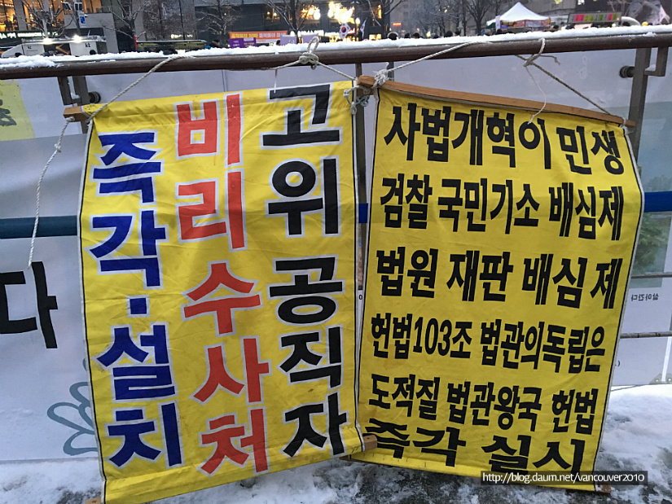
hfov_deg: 61.7
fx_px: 563
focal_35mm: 29
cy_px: 252
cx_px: 336
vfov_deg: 48.2
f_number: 2.2
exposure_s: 1/24
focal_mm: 4.15
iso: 200
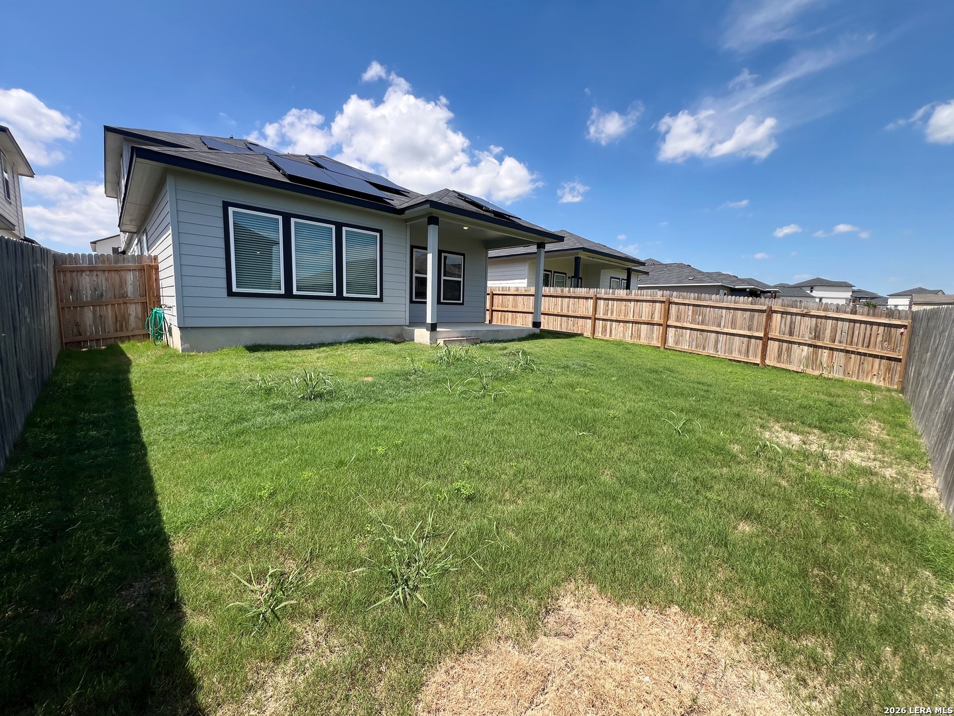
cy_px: 358
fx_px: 358
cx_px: 477
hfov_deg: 106.2
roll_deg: -2.3
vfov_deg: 89.9
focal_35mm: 13
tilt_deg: -7.0
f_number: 1.8
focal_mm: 1.57
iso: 32
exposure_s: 1/968
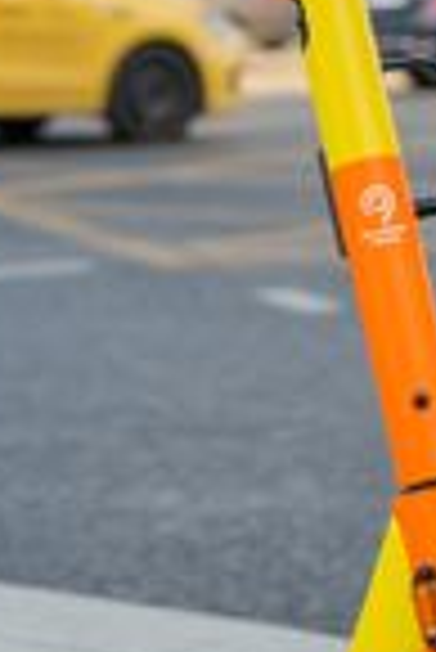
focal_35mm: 177
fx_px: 3208
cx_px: 198
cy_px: 144
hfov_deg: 7.8
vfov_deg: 11.6
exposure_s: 1/320
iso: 50
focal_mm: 50
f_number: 2.8
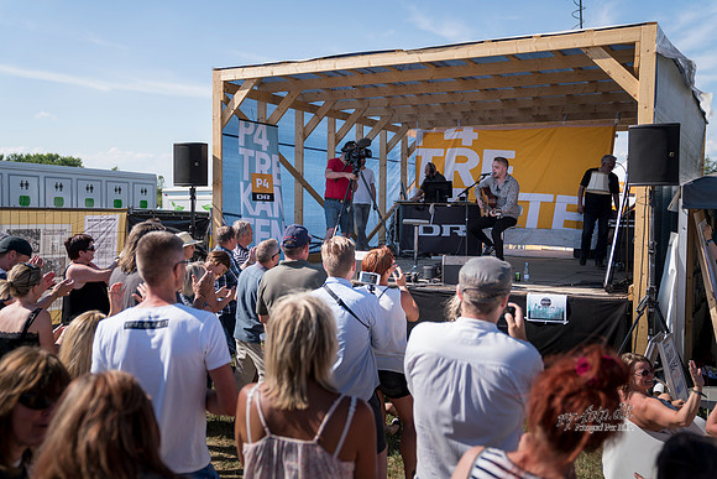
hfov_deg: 53.1
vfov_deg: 36.9
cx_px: 358
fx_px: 717
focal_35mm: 36
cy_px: 240
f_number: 2.8
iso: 100
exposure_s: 1/1600
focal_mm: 36
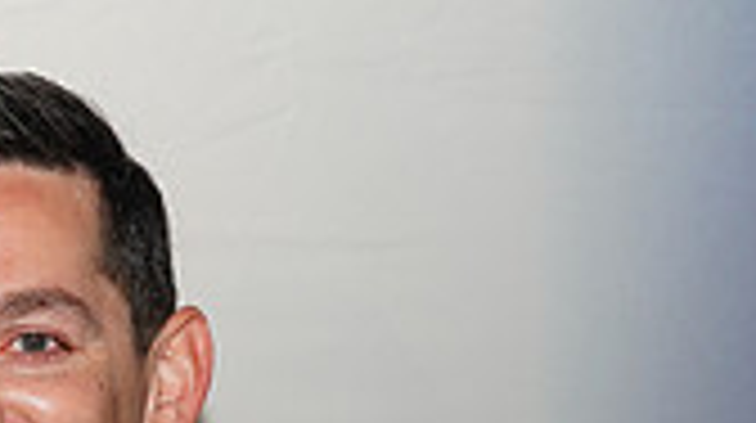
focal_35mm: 152
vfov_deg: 8.0
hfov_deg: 13.3
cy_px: 182
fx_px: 3043
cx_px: -418
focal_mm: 42
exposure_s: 1/100
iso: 500
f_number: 7.1
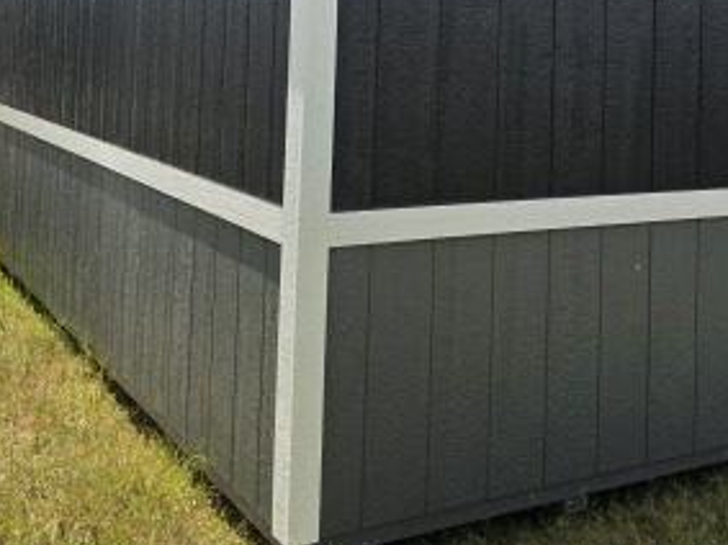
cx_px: 445
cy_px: 5
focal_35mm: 52
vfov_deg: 26.6
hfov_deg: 36.7
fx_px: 1093
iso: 80
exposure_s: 1/5608
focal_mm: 6.3
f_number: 1.7
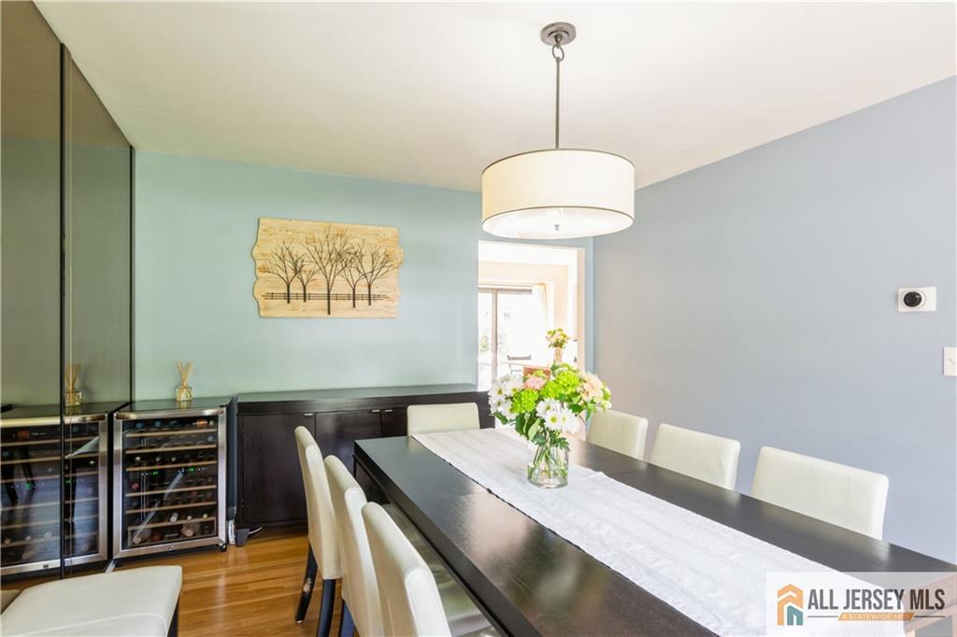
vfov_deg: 67.3
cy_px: 318
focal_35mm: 18
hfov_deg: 90.0
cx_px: 478
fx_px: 478
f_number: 8
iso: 100
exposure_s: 1/5
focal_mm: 12
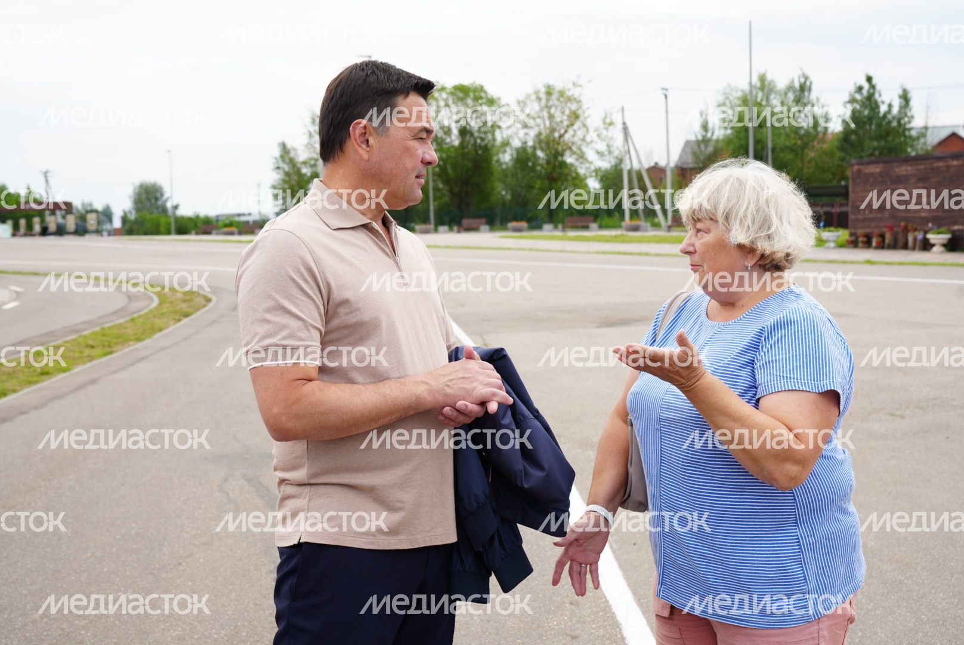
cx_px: 482
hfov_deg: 44.5
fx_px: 1179
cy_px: 322
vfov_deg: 30.6
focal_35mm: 44
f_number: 6.3
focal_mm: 44
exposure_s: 1/800
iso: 500
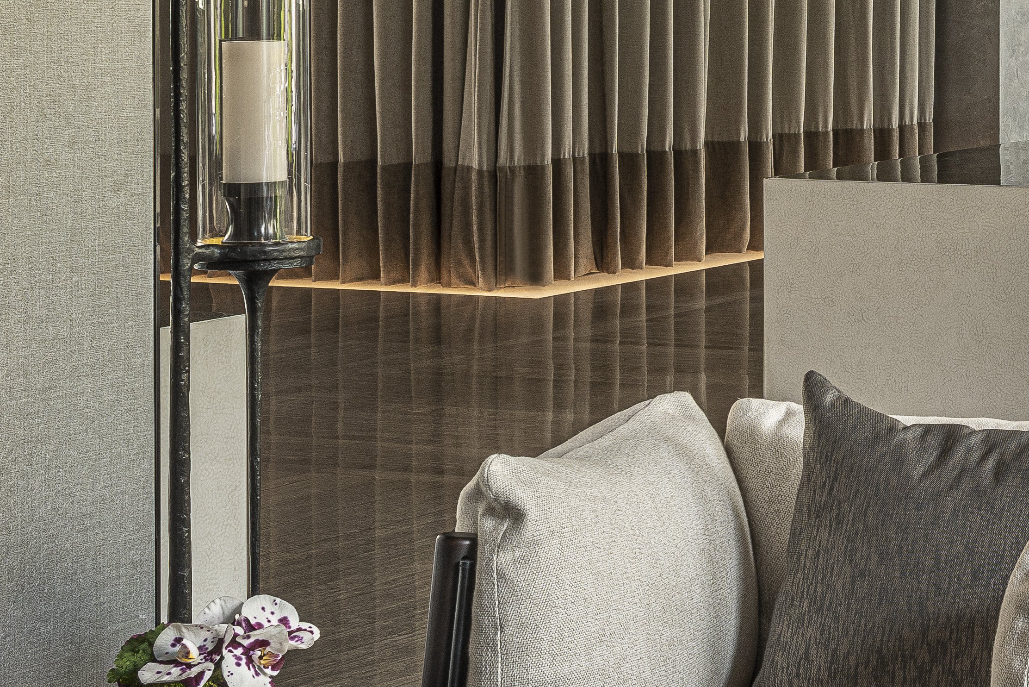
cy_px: -153
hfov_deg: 13.5
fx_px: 4088
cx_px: 1530
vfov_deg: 9.5
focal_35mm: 143
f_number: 11
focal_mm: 40
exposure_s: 1/1.67
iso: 100
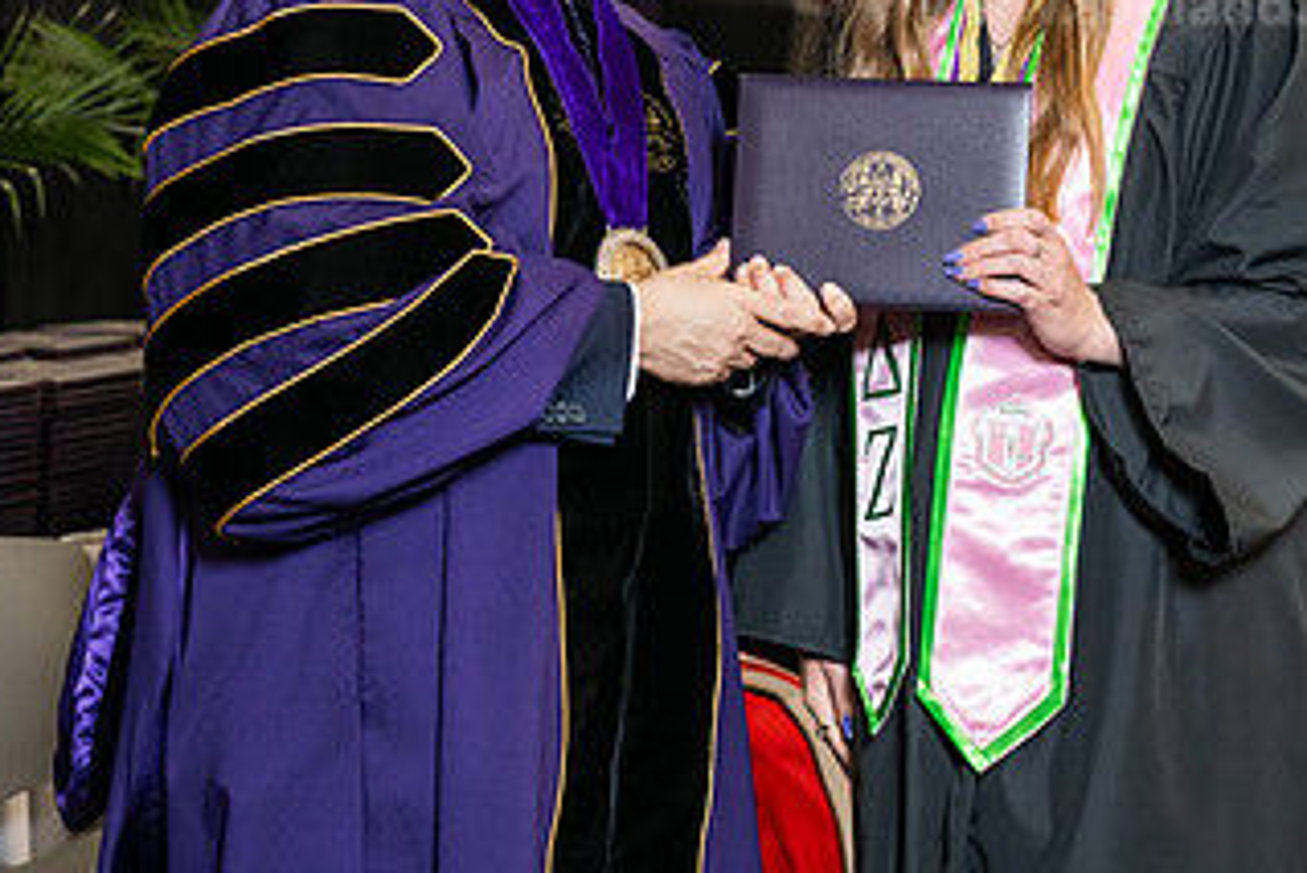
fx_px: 4358
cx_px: 733
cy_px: 92
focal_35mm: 120
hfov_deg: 17.0
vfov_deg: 11.4
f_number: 5
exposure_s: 1/200
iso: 2500
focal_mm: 66
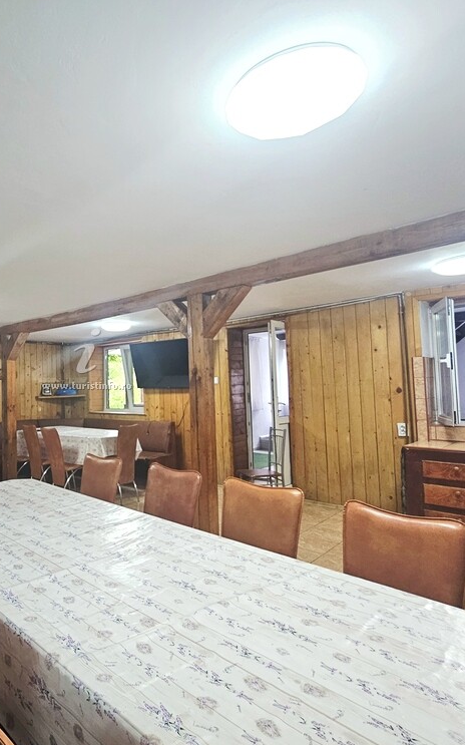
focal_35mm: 19
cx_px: 97
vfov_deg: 88.0
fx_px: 385
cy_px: 368
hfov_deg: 57.8
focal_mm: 2.2
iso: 160
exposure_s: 1/50.3
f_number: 2.2
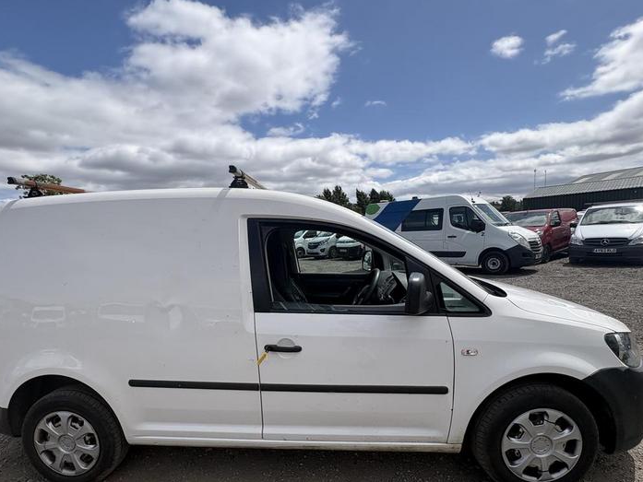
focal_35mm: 18
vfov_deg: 71.2
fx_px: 334
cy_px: 278
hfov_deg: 87.7
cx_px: 305
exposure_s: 1/2874
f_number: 2.2
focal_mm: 2.22
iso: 50
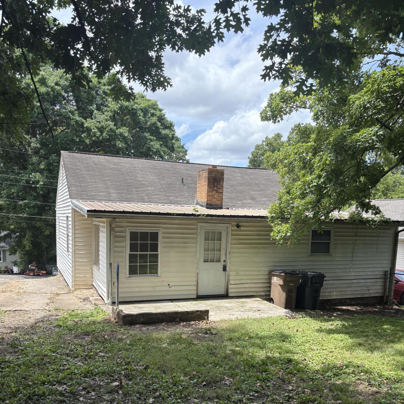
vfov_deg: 51.7
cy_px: 263
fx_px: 409
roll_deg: -1.5
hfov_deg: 52.5
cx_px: 202
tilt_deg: -6.4
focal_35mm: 31
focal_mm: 5.96
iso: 64
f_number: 1.6
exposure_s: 1/1587
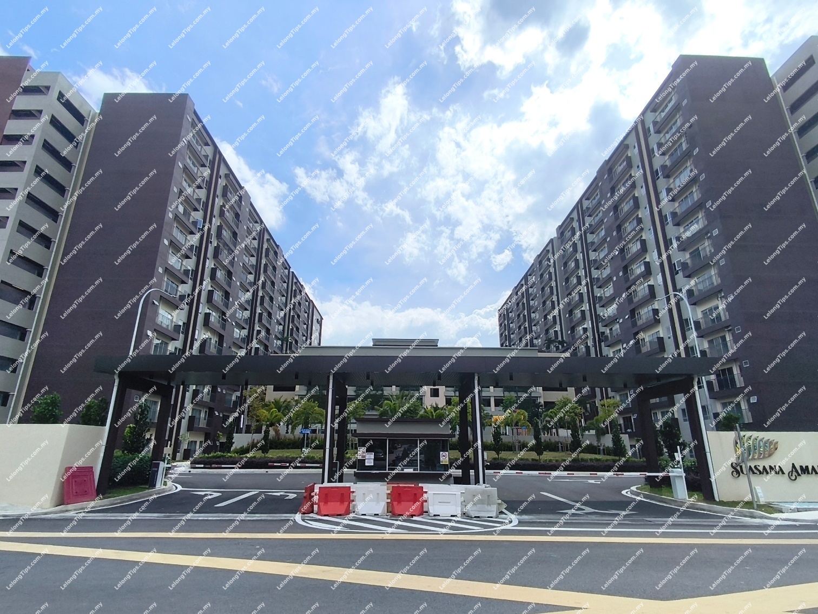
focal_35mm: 15
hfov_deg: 98.2
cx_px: 409
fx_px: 354
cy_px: 307
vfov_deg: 81.7
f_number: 2.2
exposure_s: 1/3565
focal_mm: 1.65
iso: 50
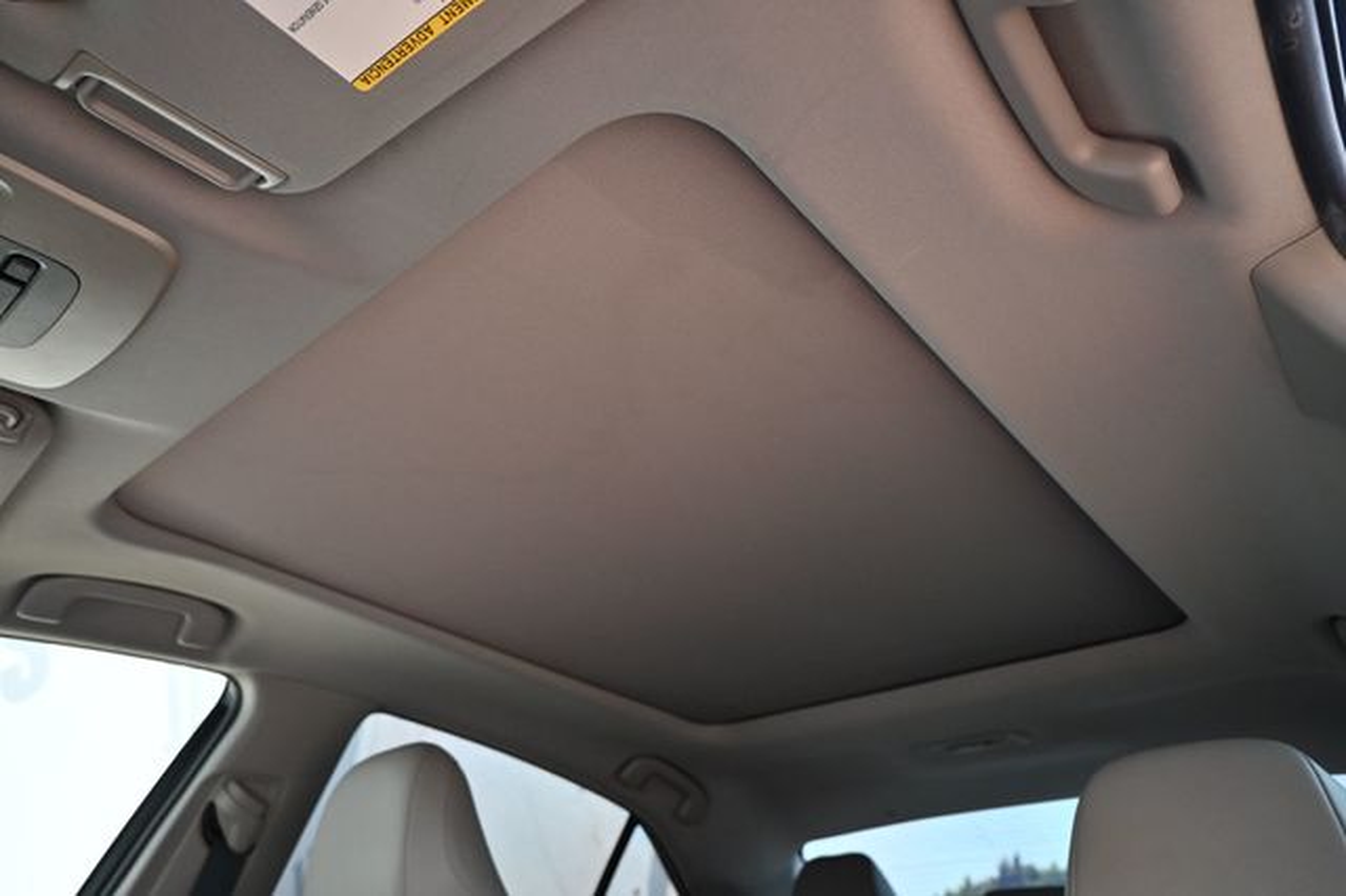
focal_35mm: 24
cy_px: 448
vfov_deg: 53.1
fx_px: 897
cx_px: 673
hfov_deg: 73.8
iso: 400
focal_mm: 16
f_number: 3.5
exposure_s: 1/250
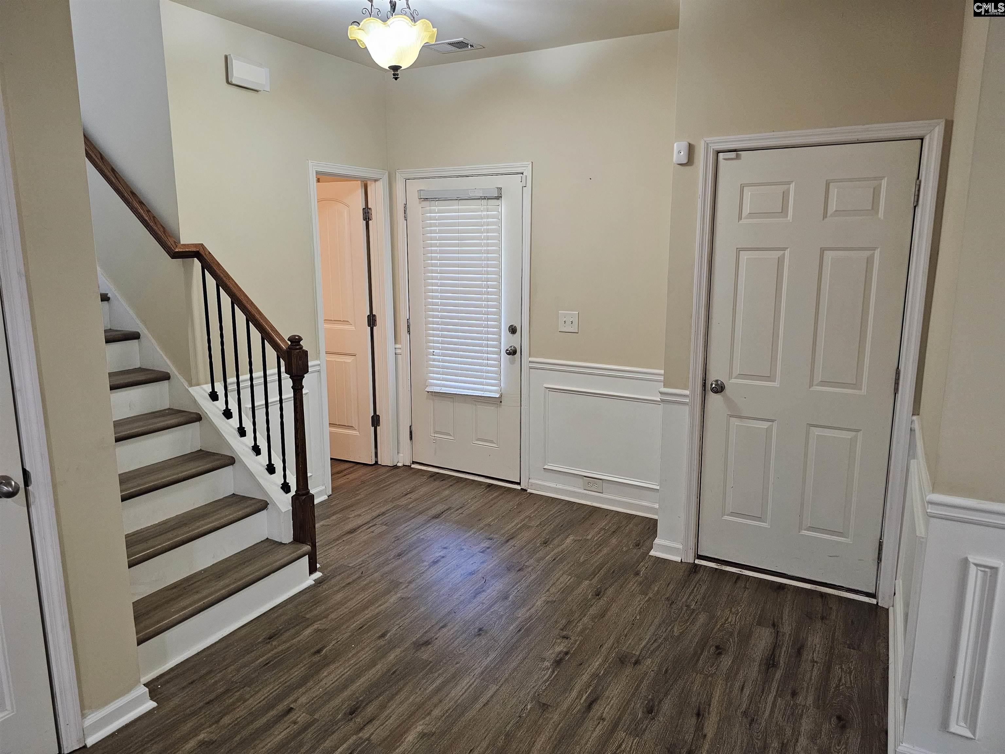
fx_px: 668
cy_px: 377
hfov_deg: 73.9
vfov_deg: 58.9
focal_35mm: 23
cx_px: 502
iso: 500
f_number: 1.7
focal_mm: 6.3
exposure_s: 1/120
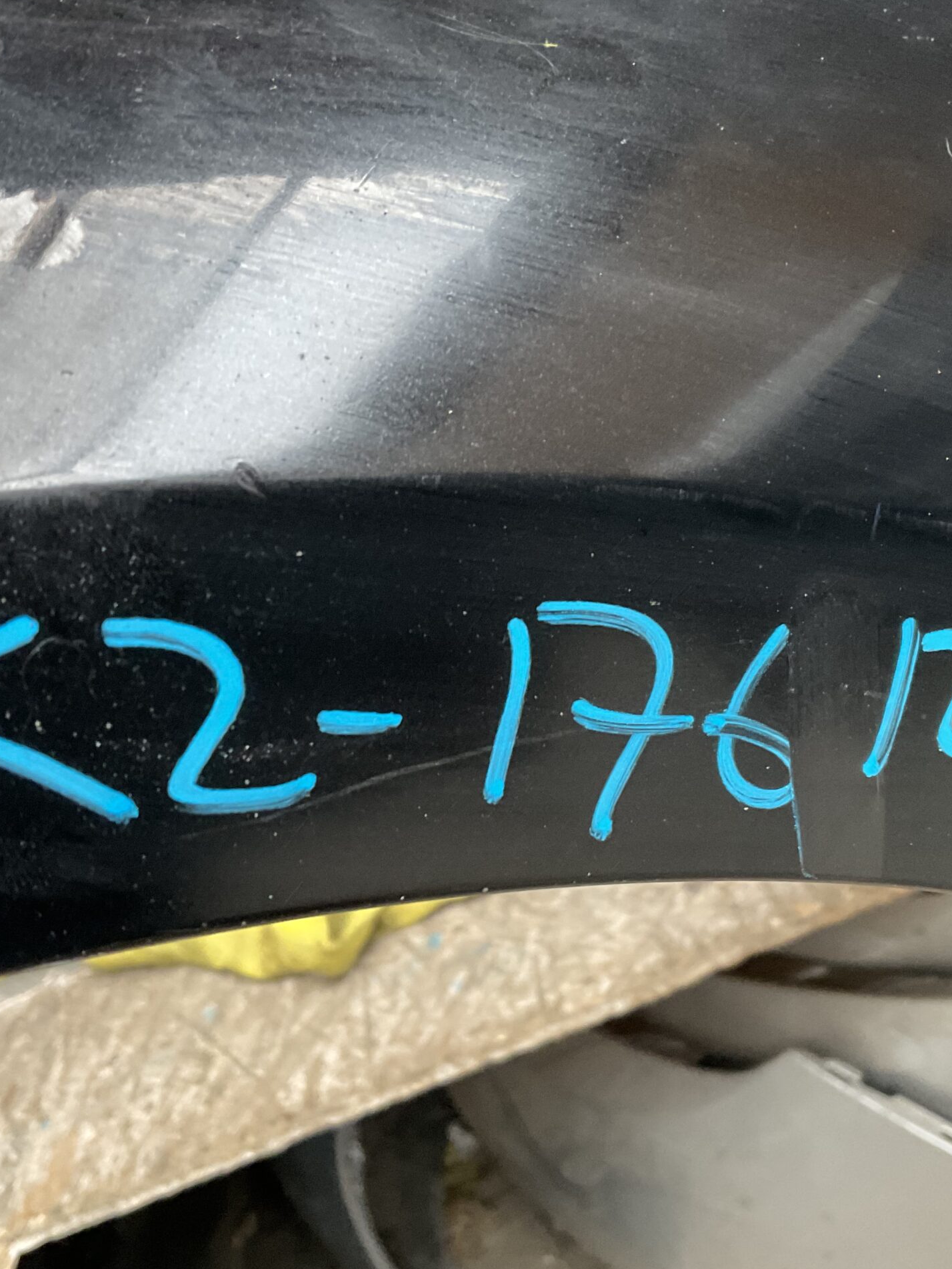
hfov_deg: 36.8
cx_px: 507
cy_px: 634
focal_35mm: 39
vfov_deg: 47.9
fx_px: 1430
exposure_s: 1/40
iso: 200
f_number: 1.8
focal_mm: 3
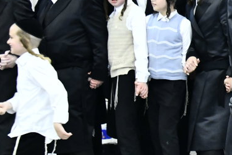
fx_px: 915
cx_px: 381
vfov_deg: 9.7
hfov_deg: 13.4
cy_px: 67
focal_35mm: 142
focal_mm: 38
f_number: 5.6
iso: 2500
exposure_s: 1/200
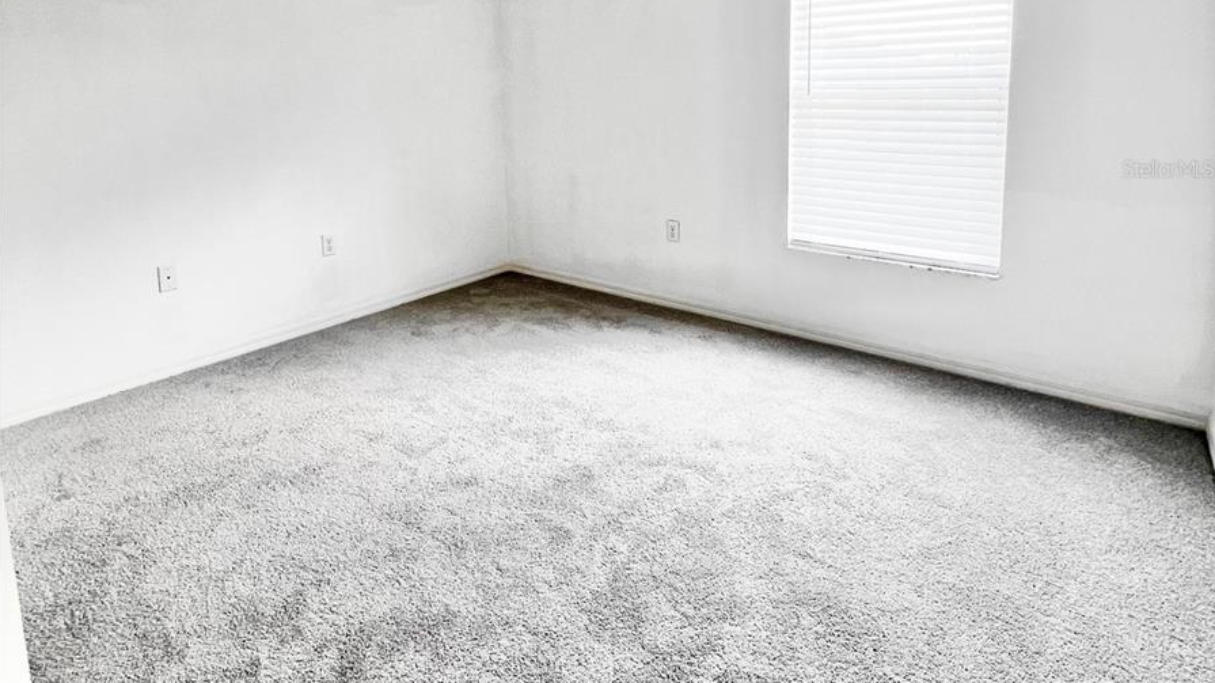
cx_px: 608
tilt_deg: -7.7
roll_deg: +1.1
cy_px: 168
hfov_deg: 89.6
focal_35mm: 19
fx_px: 612
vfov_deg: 55.4
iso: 50
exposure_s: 1/99
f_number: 1.8
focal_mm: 1.57
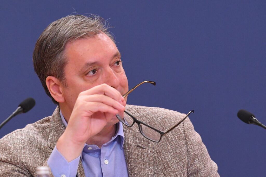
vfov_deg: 6.9
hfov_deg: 10.3
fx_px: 1478
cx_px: 133
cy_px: 88
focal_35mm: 200
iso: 3200
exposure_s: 1/320
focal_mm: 200
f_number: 4
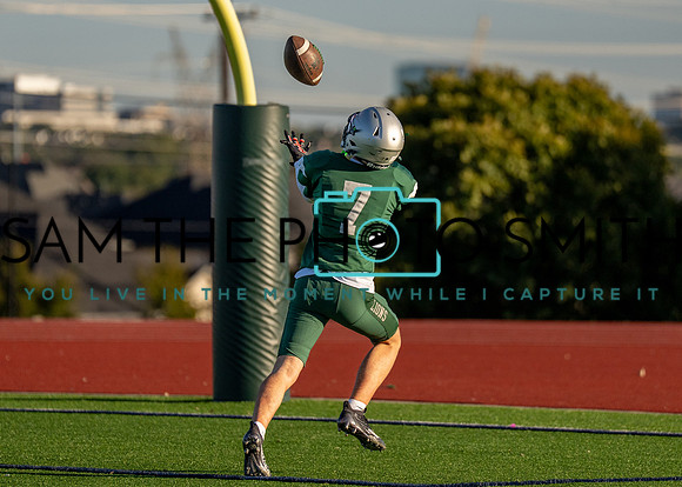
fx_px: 7304
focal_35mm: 377
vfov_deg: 3.8
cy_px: 201
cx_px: 385
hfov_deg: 5.3
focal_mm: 200
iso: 250
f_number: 2.8
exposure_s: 1/8000
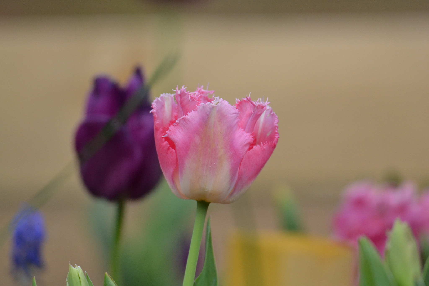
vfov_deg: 1.5
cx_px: 214
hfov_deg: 2.3
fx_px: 10723
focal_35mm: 900
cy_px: 143
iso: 1400
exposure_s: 1/500
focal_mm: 600
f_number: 6.3
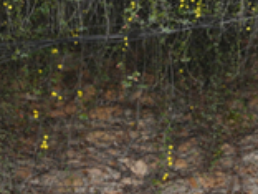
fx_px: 1327
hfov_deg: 11.1
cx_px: 119
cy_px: 285
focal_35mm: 178
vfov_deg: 8.2
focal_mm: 24
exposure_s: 1/160
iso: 200
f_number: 5.6
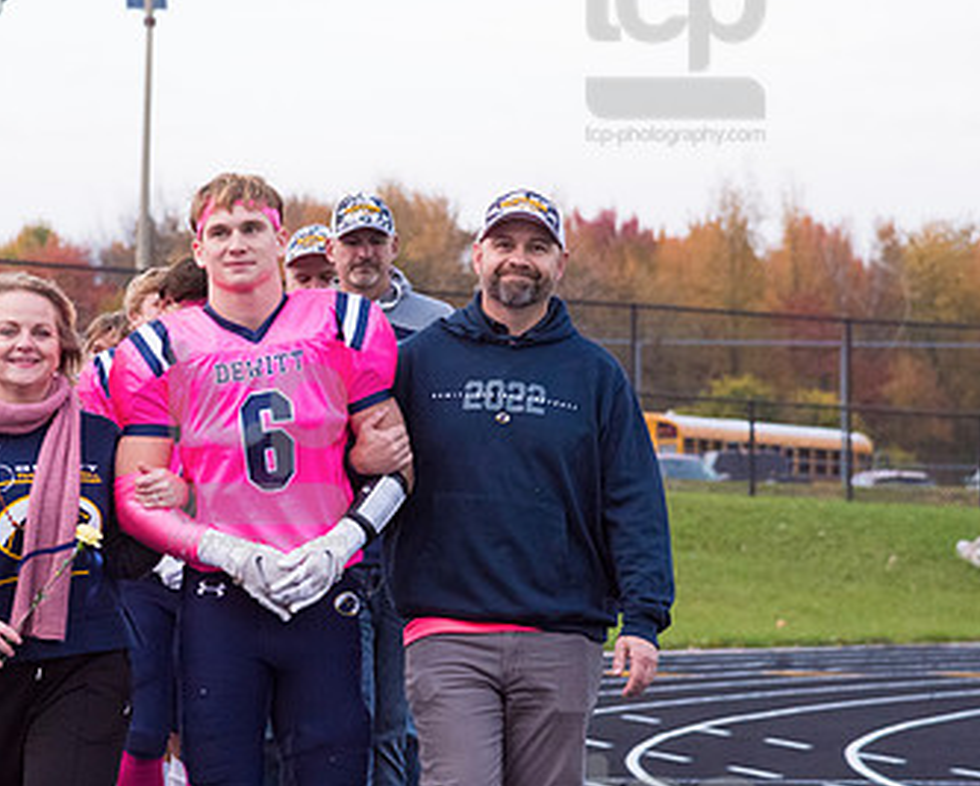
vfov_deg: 7.9
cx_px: 259
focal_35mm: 196
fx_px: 5690
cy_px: 446
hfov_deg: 9.8
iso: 3200
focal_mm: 120
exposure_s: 1/500
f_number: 5.6
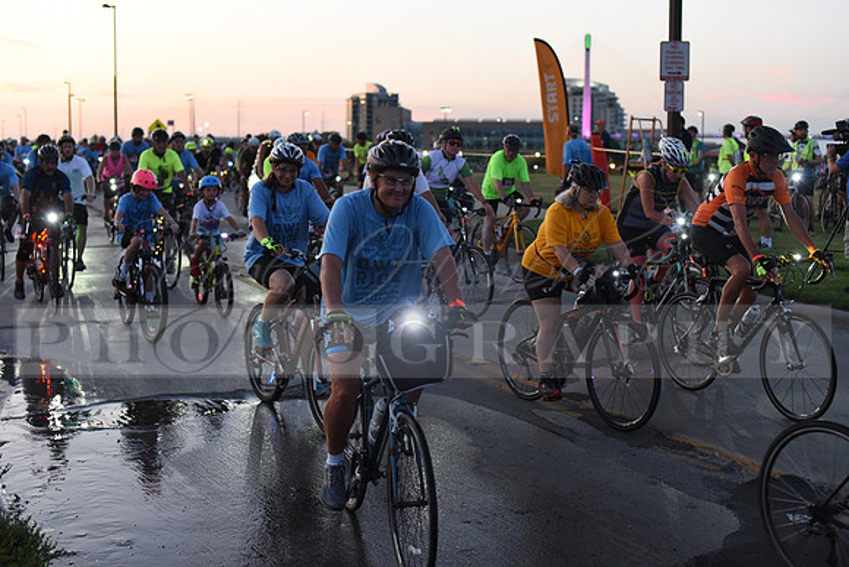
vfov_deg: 27.0
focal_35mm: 50
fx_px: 1179
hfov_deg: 39.6
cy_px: 284
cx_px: 424
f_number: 2.8
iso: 2500
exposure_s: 1/400
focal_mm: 50
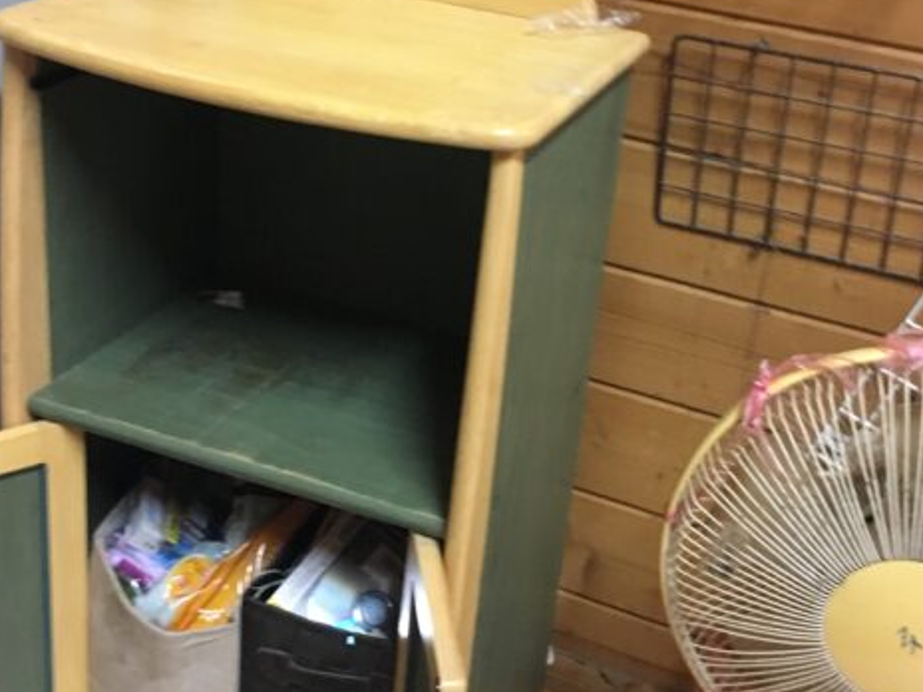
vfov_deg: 29.0
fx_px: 1333
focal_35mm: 50
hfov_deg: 38.1
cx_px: 515
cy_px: 249
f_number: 2.2
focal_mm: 4.15
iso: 200
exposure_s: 1/15
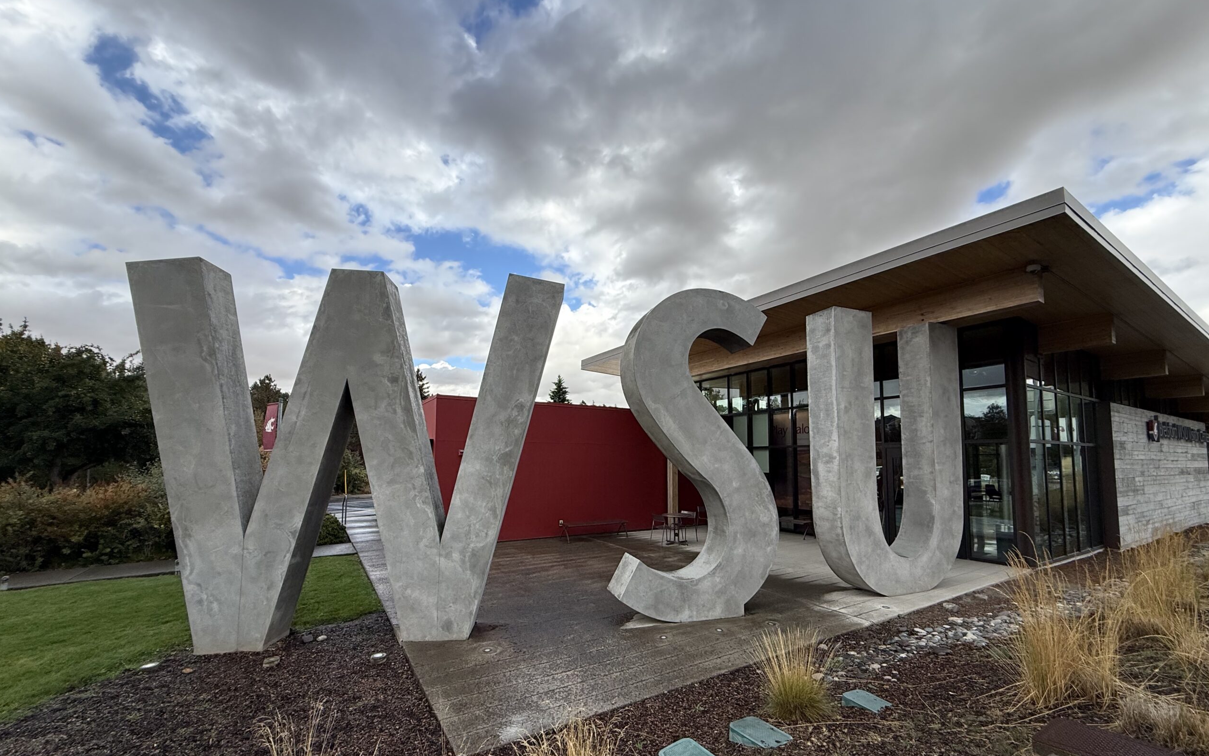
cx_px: 609
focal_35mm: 15
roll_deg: +0.3
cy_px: 423
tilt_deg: +4.0
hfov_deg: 101.5
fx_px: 494
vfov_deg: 74.5
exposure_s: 1/914
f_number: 2.2
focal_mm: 2.22
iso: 64
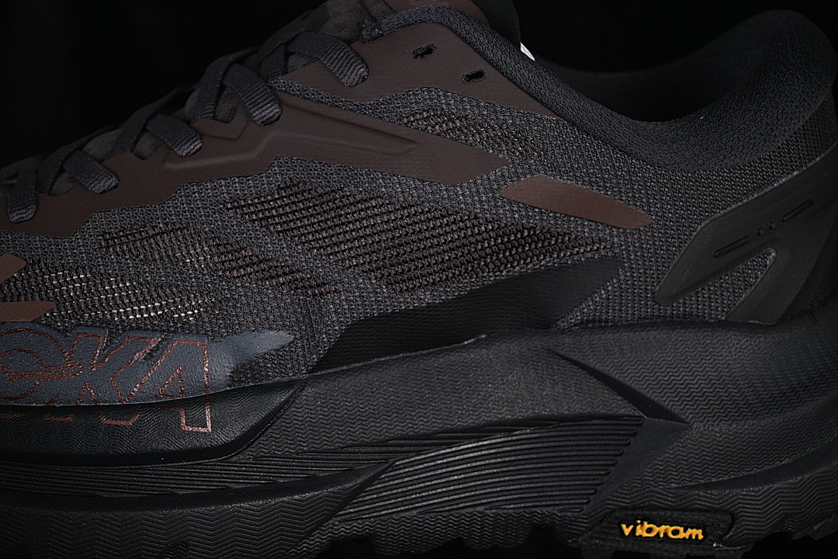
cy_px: 280
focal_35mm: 75
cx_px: 419
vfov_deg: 18.2
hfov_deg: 27.0
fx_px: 1746
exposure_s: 1/60
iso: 160
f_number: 6.3
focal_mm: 50
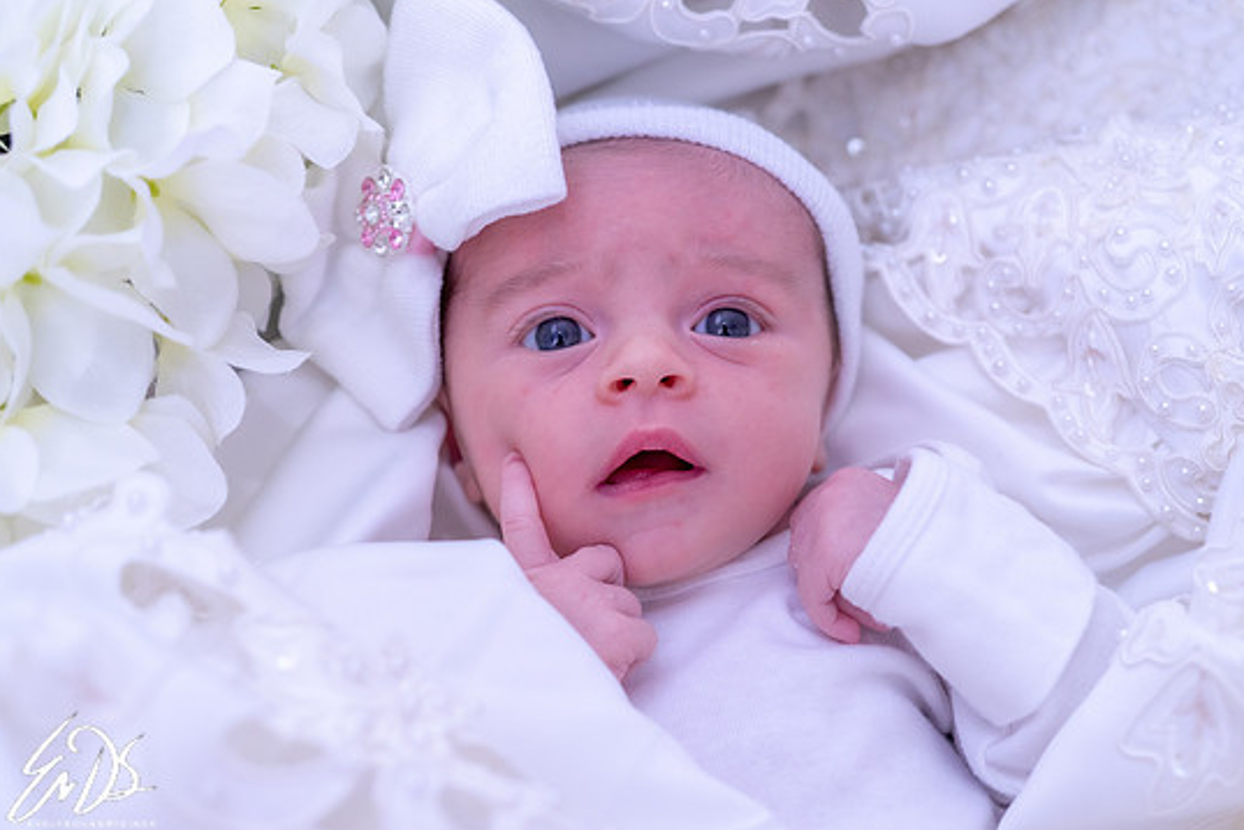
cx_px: 639
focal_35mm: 54
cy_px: 405
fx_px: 1866
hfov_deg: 36.9
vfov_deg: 25.1
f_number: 3.5
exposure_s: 1/90
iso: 1000
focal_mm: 50
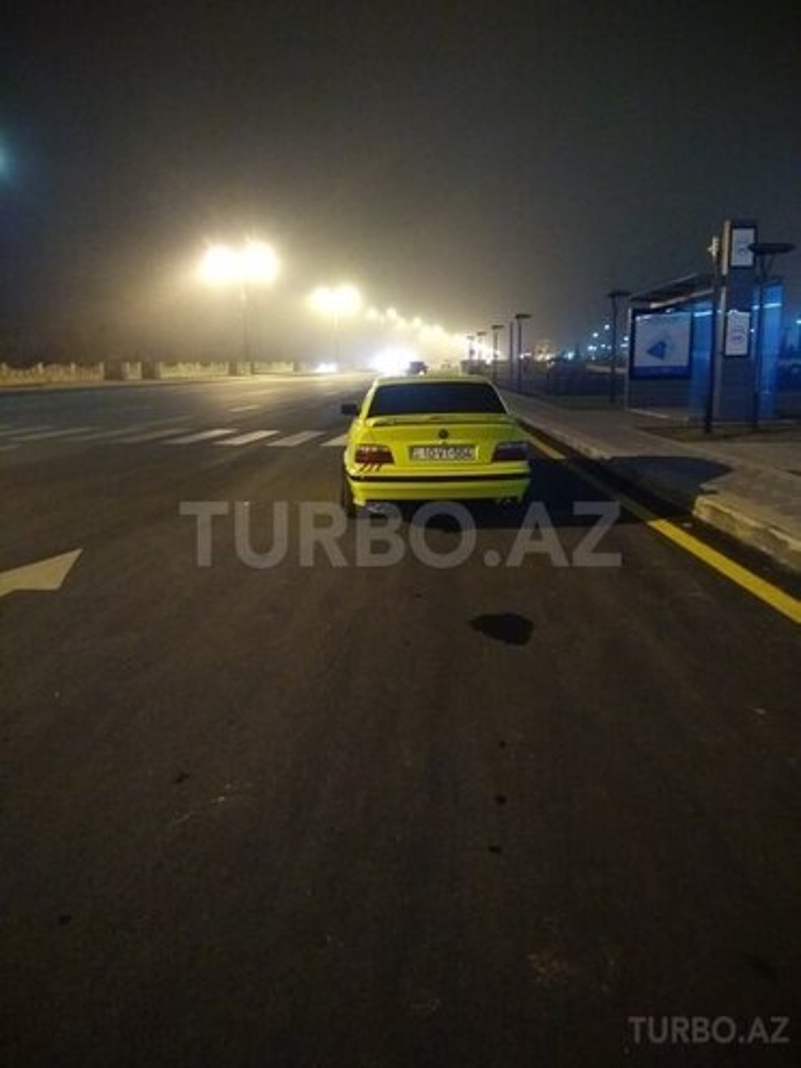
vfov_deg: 79.0
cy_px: 534
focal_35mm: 21
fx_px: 648
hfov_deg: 63.4
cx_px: 400
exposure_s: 1/14
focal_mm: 3.57
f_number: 2
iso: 1591
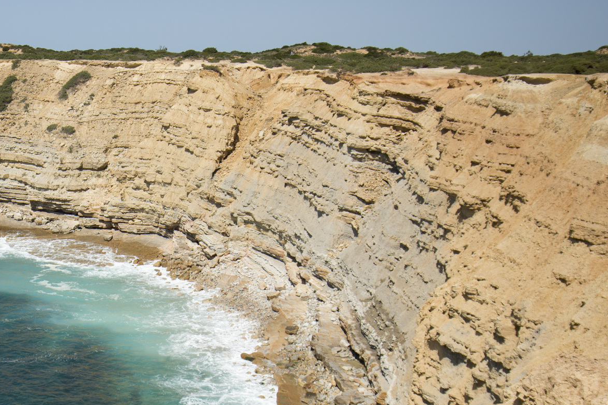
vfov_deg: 26.7
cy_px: 354
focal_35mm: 49
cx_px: 75
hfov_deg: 38.0
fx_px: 827
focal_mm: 24
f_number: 3.3
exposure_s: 1/5000
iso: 200
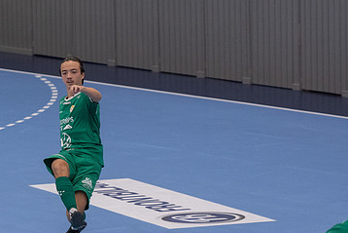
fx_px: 4110
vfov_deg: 3.2
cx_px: 79
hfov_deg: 4.8
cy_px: 158
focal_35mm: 425
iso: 2500
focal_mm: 175
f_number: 3.2
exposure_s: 1/640
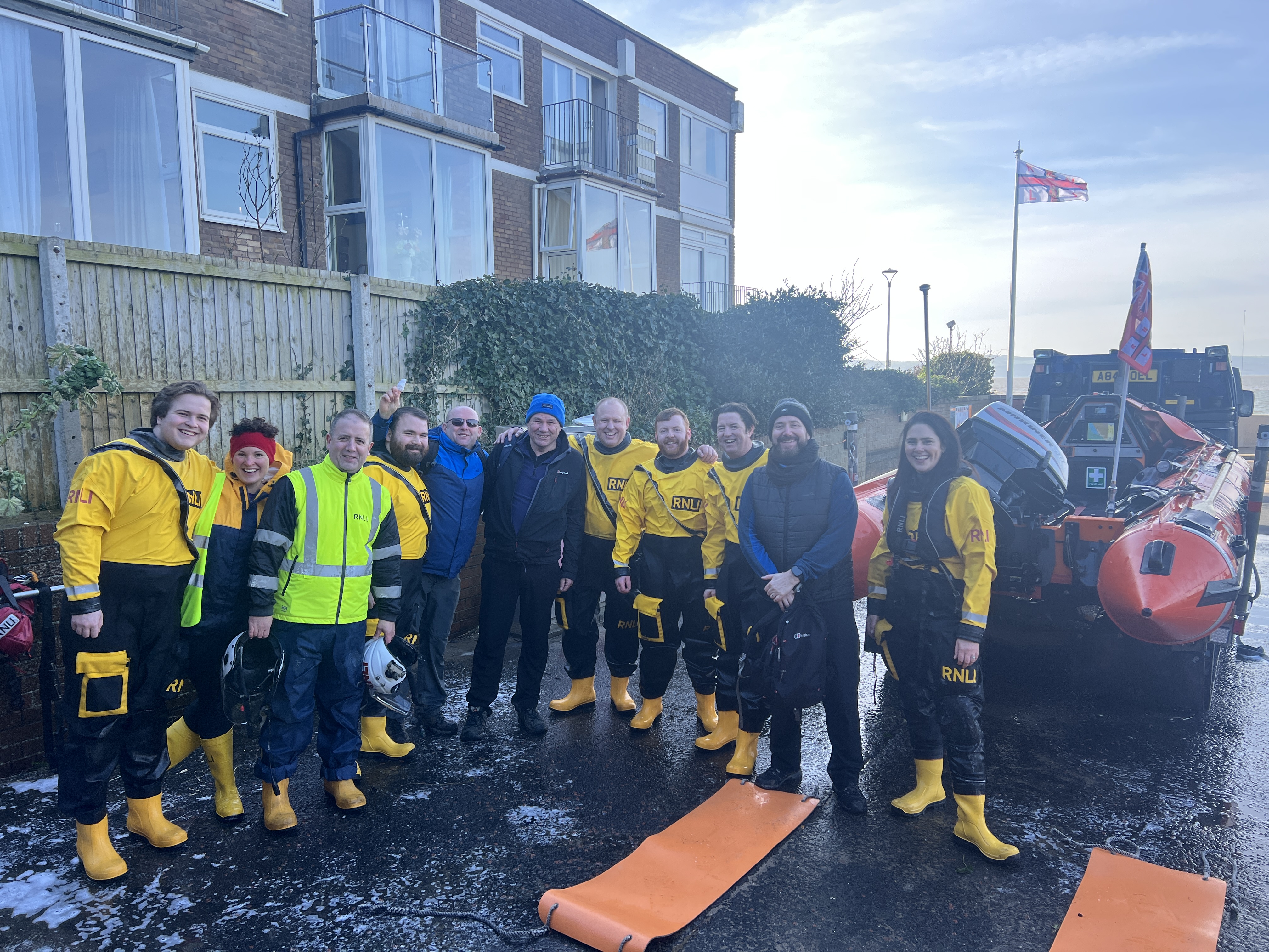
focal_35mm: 26
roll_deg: +1.2
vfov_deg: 53.1
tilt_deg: -5.1
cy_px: 476
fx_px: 953
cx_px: 634
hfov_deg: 67.3
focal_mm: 5.7
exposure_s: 1/696
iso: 50
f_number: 1.5
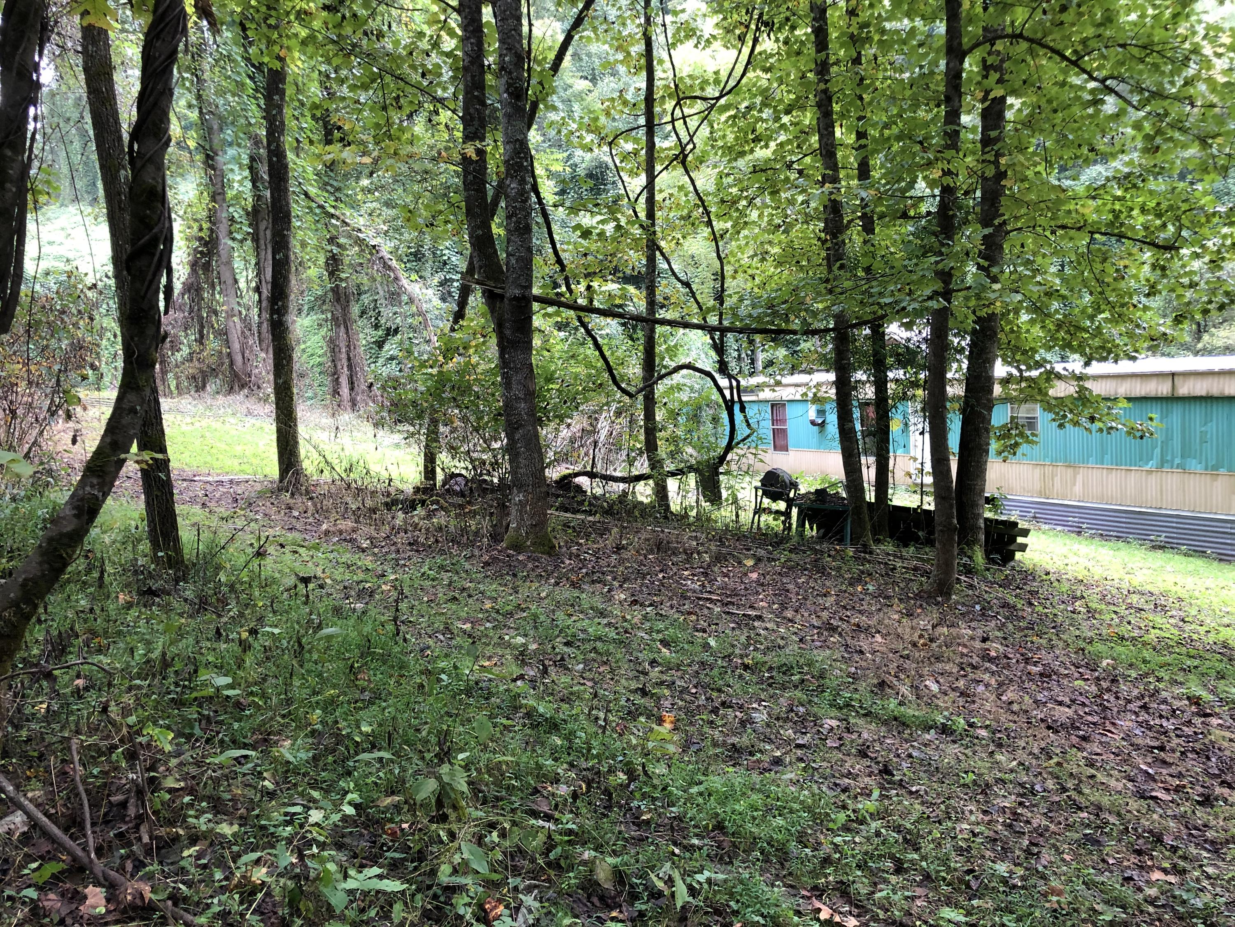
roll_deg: +3.1
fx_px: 999
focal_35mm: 28
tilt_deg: -3.7
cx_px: 618
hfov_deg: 63.4
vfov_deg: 49.7
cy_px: 464
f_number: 1.8
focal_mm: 4
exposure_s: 1/30
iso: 32
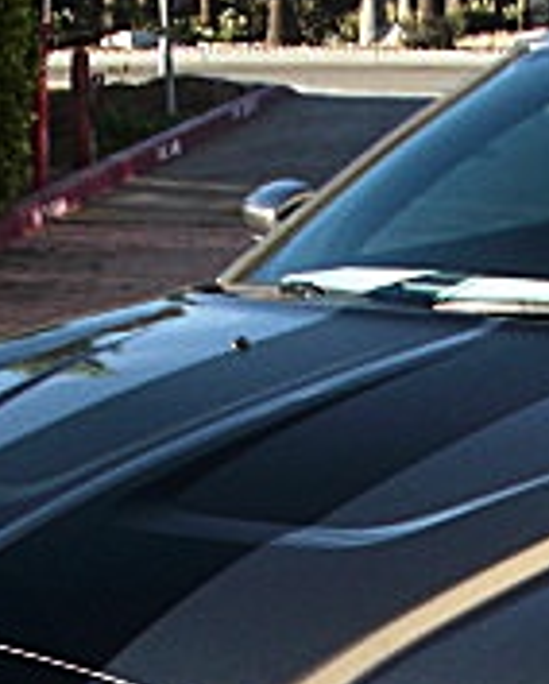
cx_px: 642
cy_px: 804
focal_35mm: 127
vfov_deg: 14.7
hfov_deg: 11.9
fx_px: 2575
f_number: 2.8
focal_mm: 6.3
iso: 50
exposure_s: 1/200
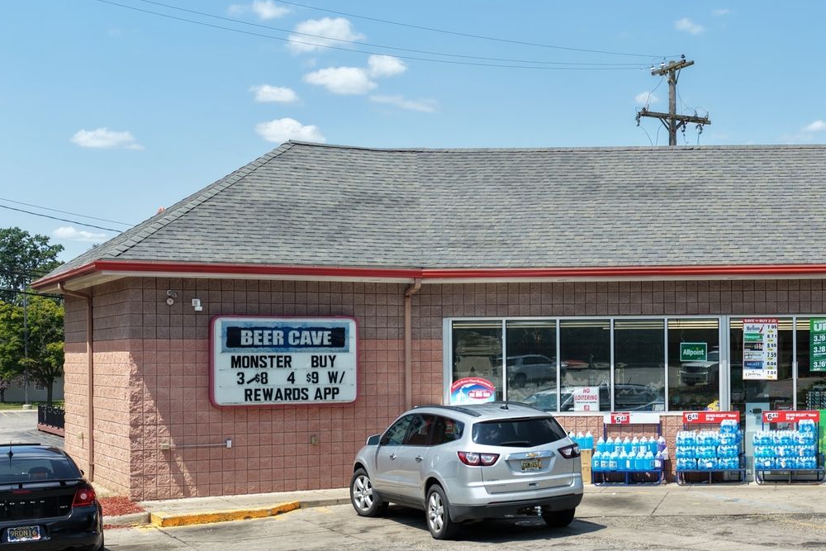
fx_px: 1285
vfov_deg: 24.1
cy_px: 346
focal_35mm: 56
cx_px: 767
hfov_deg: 33.5
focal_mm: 14.45
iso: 160
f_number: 2.8
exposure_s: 1/1600
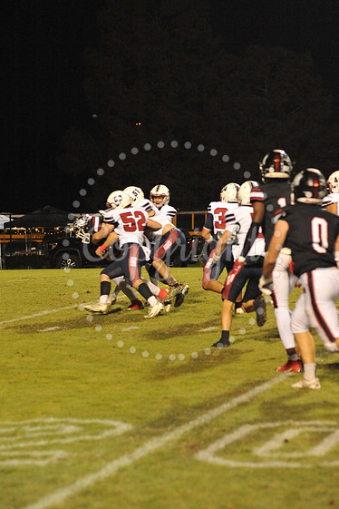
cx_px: 172
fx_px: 1751
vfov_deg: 16.5
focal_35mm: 124
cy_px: 250
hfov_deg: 11.1
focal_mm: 120
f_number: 4
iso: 6400
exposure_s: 1/320
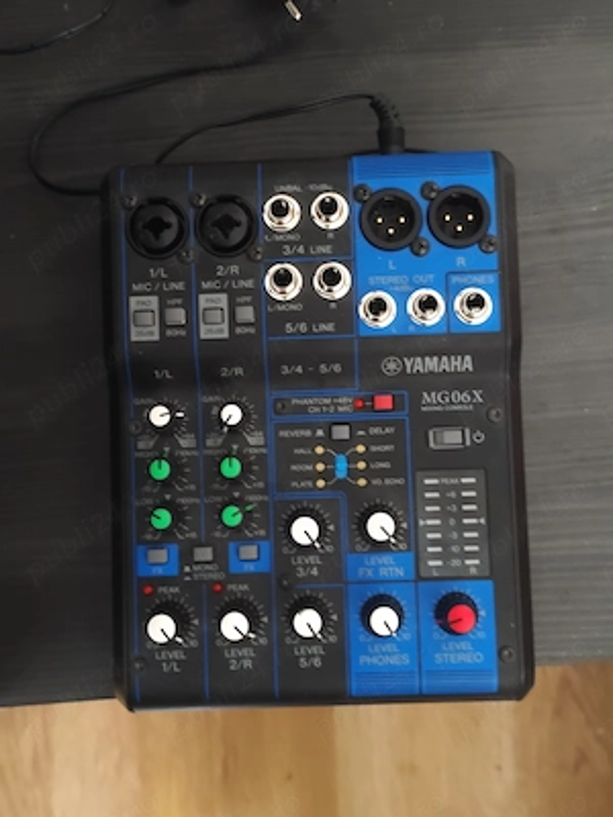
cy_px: 408
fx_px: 1086
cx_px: 306
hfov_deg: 31.5
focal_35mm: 46
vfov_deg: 41.2
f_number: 1.65
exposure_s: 1/14.3
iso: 10000
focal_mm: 6.19
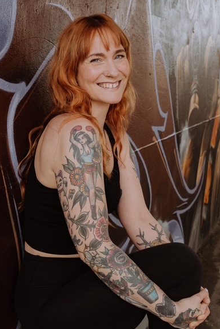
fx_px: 457
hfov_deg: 27.0
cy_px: 166
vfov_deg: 39.6
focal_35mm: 50
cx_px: 102
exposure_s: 1/800
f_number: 5.6
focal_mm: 30
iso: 1600
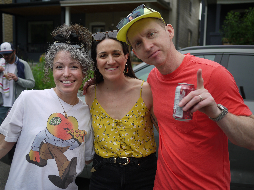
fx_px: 294
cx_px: 127
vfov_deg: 36.0
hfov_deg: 46.8
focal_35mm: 40
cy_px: 95
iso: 100
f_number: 1.8
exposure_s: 1/1000
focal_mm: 20
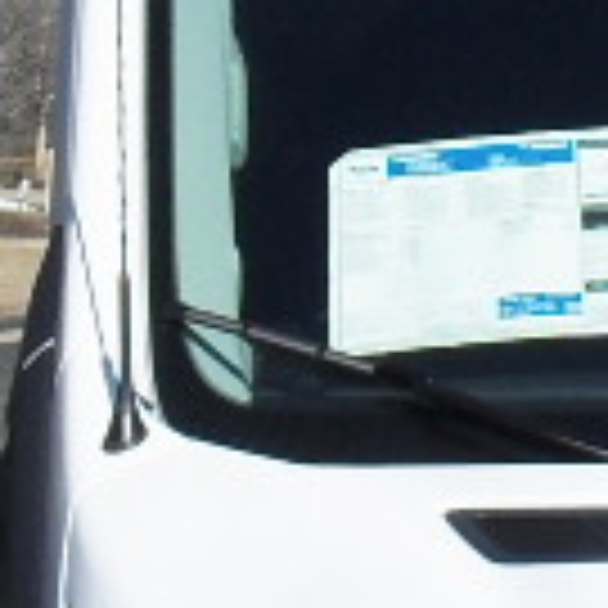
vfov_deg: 7.4
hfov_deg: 7.3
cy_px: 522
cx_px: 865
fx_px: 4670
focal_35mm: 235
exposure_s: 1/250
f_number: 8.4
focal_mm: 6.3
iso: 100
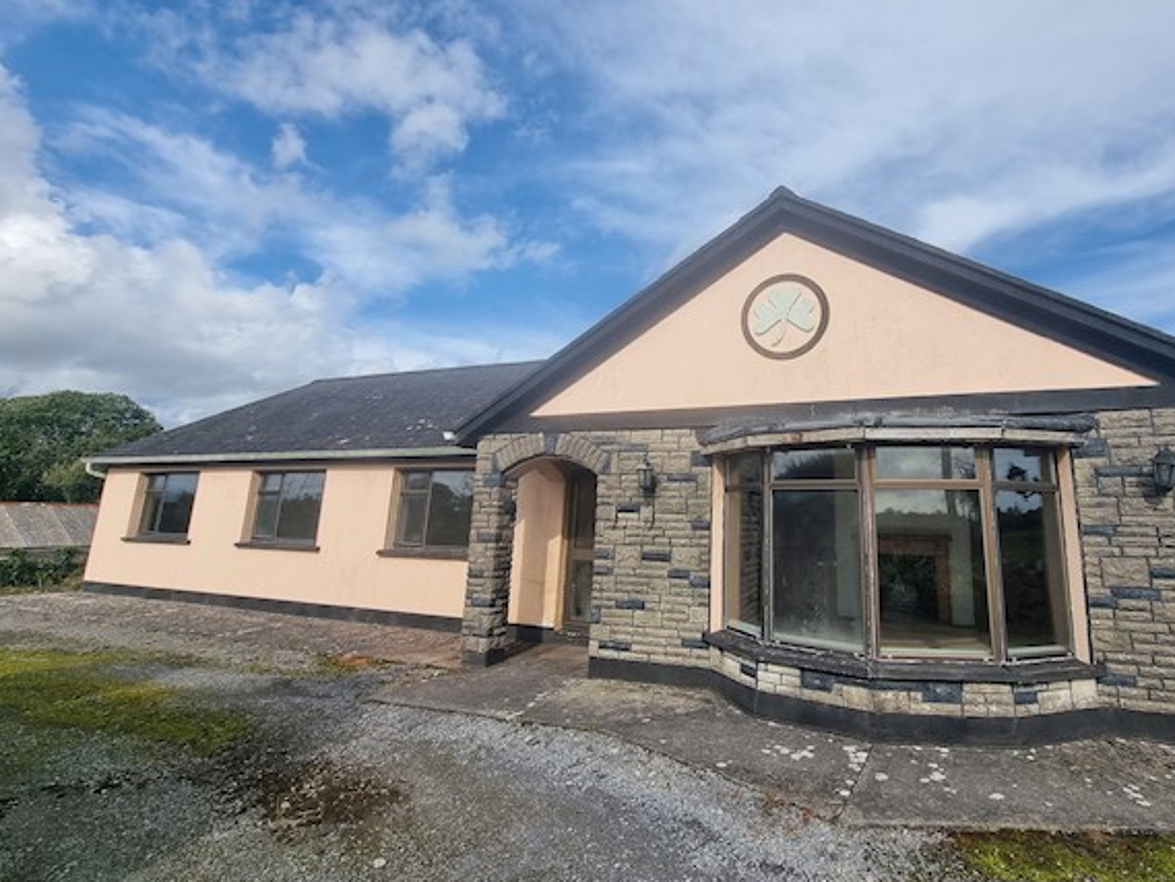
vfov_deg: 77.7
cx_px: 706
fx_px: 543
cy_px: 381
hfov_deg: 93.2
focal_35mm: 16
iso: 50
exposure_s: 1/1880
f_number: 2.2
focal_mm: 2.2
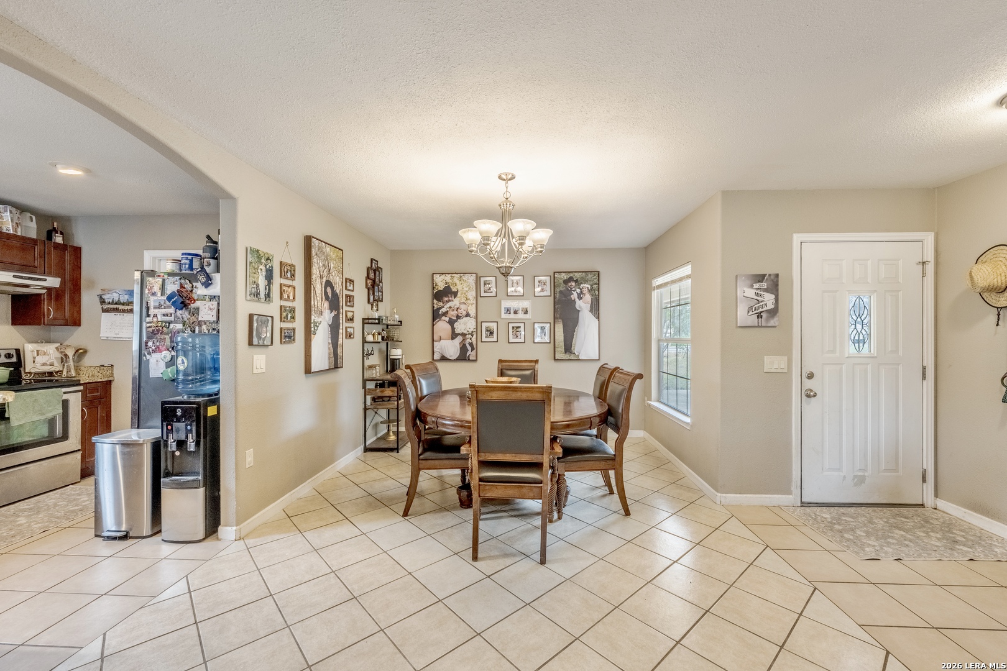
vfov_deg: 81.2
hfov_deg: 104.3
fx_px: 392
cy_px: 336
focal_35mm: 14
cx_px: 504
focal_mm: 14
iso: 800
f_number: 8
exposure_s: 1/250
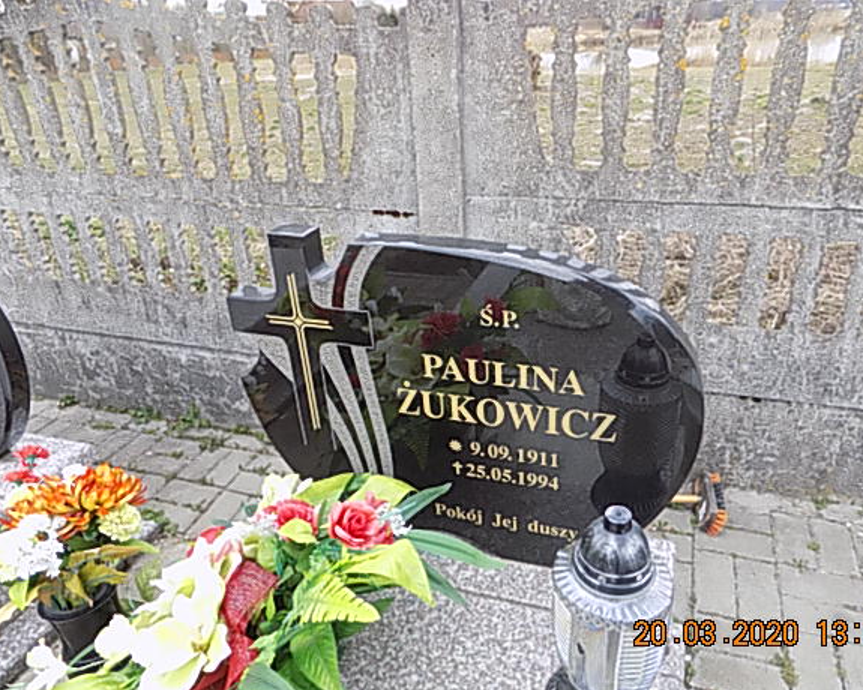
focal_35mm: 25
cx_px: 465
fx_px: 639
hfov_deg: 68.0
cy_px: 358
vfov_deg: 56.8
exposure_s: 1/125
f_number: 3.1
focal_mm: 4
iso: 80
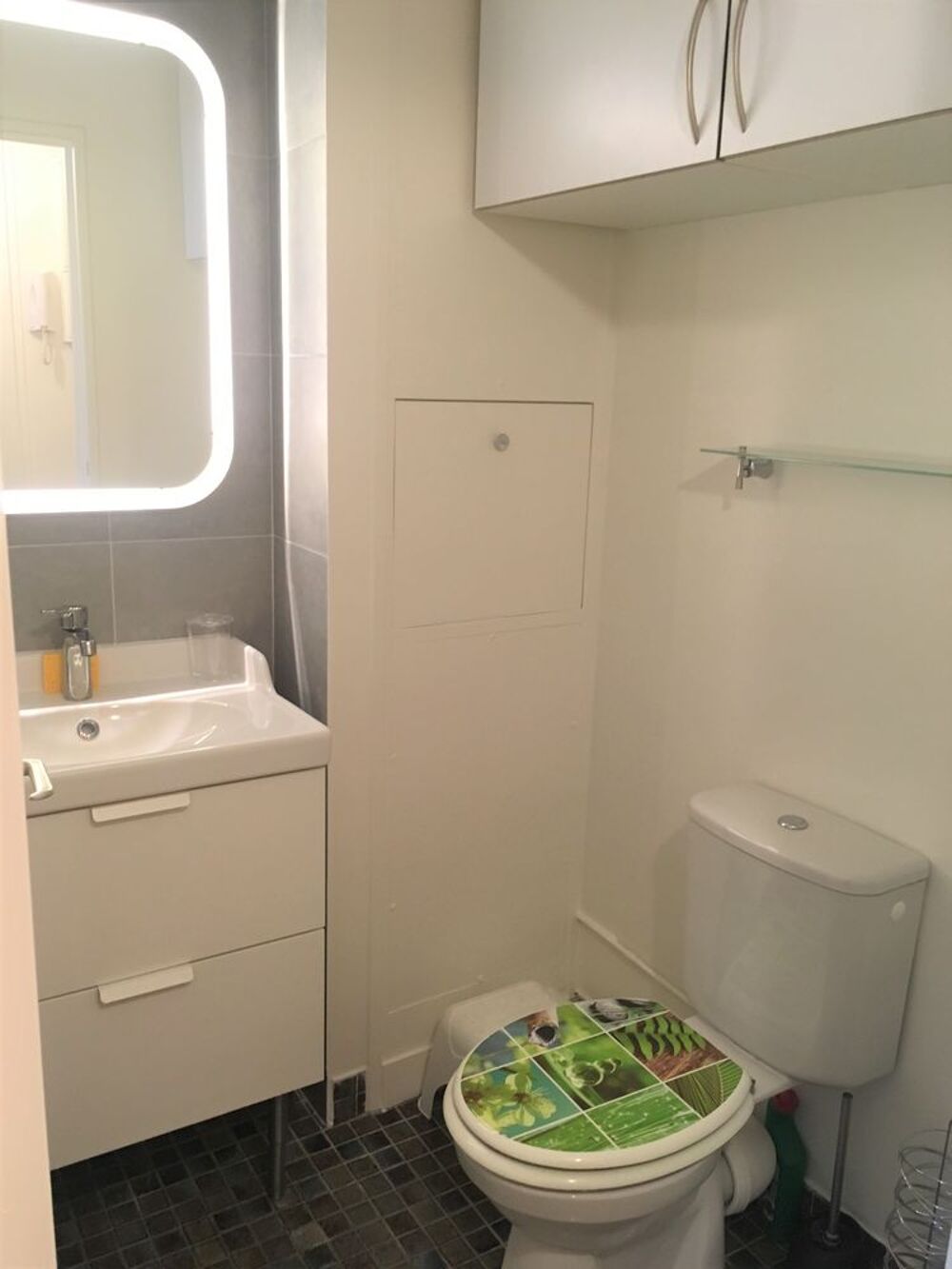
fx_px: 1063
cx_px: 476
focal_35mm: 29
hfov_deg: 48.2
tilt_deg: -13.1
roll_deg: -2.7
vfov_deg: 61.7
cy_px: 634
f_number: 2.2
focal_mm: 4.15
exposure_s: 1/33
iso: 160
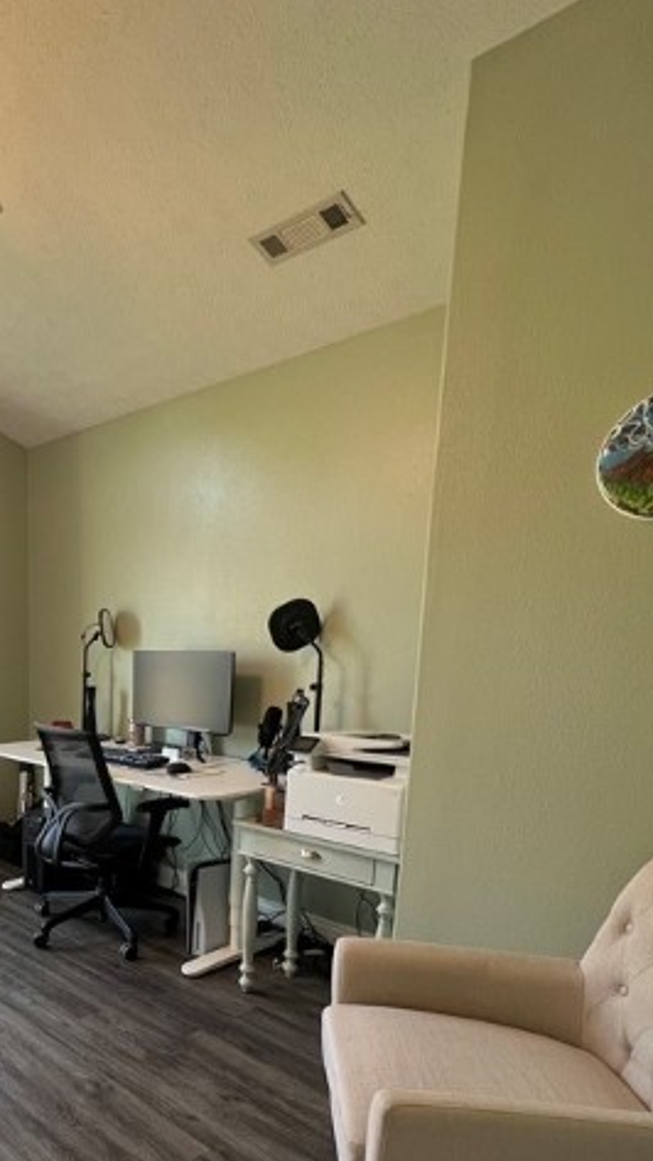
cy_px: 788
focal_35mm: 23
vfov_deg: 75.8
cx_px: 39
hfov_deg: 44.1
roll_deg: +1.1
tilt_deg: -10.7
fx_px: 708
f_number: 1.8
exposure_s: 1/60
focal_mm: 1.57
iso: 160
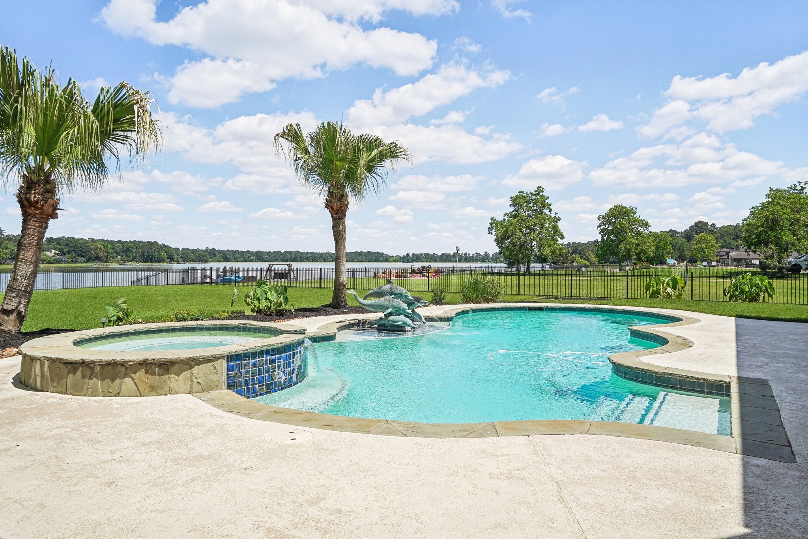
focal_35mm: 24
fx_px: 539
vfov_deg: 53.1
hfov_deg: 73.7
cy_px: 270
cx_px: 404
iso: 500
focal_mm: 24
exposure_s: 1/3200
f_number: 8
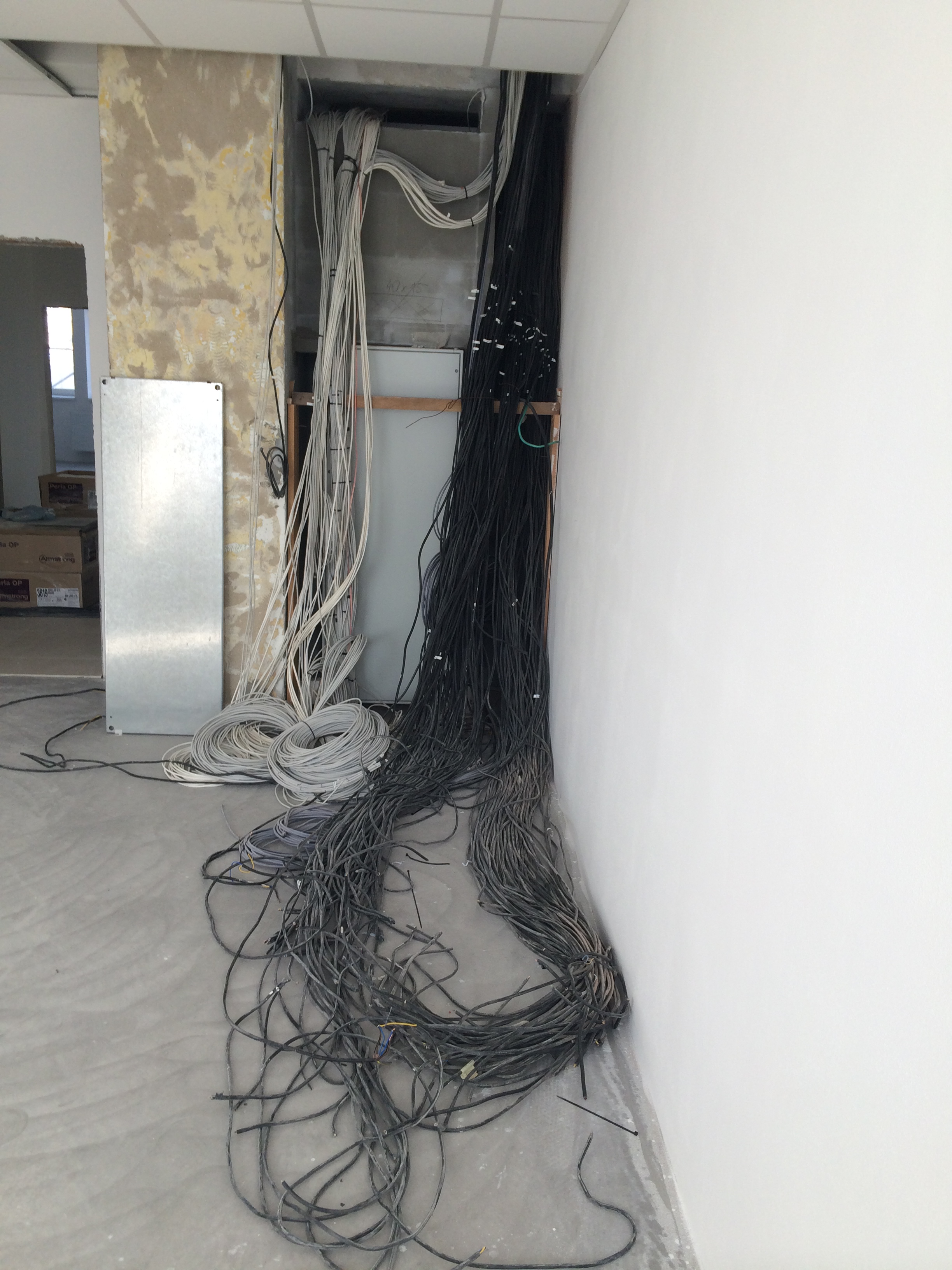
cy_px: 635
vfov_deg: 60.0
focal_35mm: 30
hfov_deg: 46.8
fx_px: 1100
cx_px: 476
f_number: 2.2
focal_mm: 4.12
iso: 40
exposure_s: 1/120
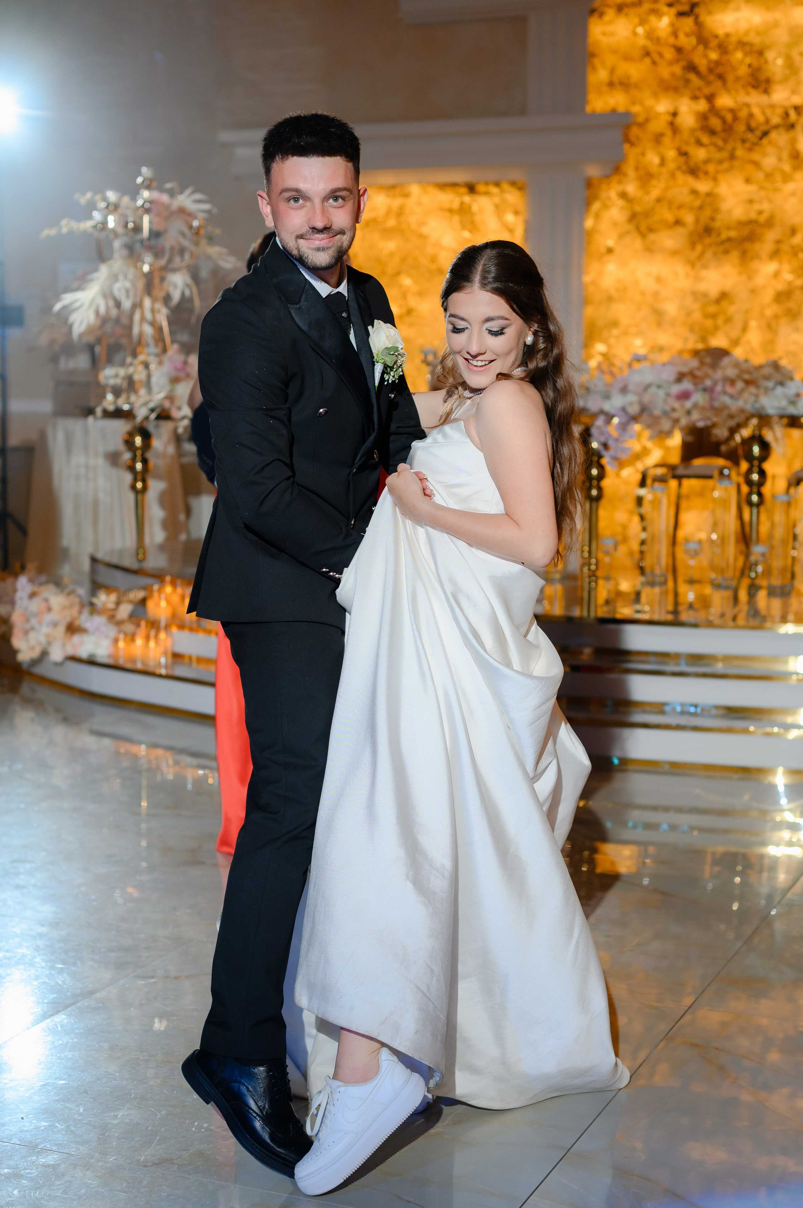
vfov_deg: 39.6
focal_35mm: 50
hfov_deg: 27.0
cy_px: 604
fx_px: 1675
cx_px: 402
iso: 640
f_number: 3.2
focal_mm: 50
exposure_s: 1/200
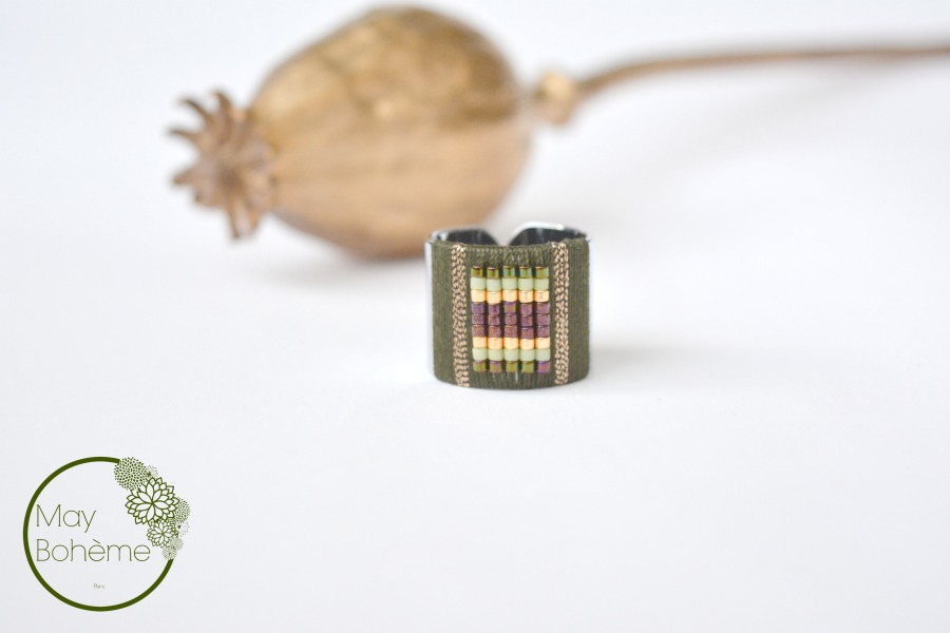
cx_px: 475
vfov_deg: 18.9
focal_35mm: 72
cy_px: 316
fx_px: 1900
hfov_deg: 28.1
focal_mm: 48
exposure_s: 1/60
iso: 1100
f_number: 5.3
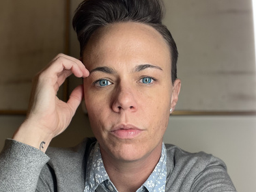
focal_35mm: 41
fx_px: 303
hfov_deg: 45.8
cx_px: 130
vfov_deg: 34.6
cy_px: 135
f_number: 2.2
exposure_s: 1/61
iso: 64
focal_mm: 2.71
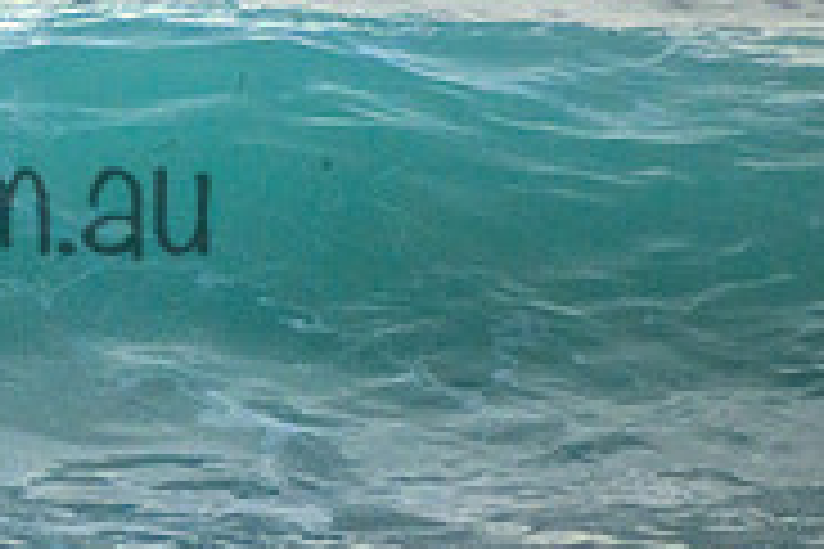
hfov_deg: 1.2
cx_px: -574
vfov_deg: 0.8
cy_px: 139
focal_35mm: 1747
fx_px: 39984
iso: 1000
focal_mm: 400
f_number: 5.6
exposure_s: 1/2000
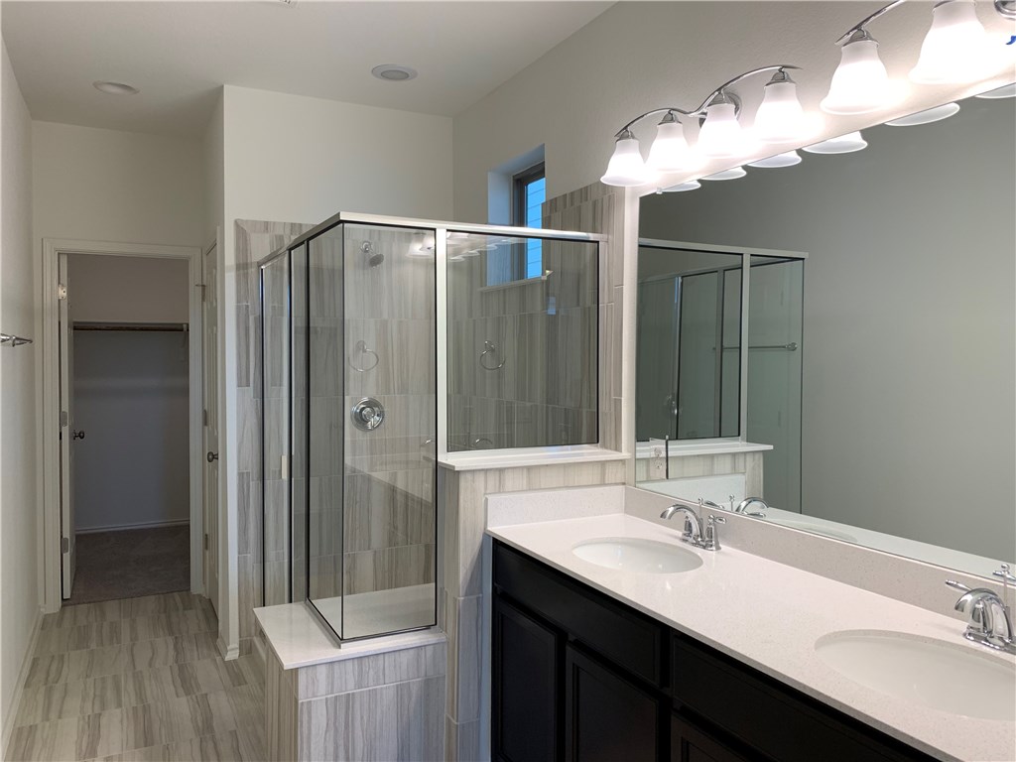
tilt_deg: -1.0
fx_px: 763
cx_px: 508
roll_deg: +0.0
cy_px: 381
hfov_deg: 67.3
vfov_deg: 53.1
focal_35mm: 26
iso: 80
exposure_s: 1/120
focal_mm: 4.25
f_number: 1.8
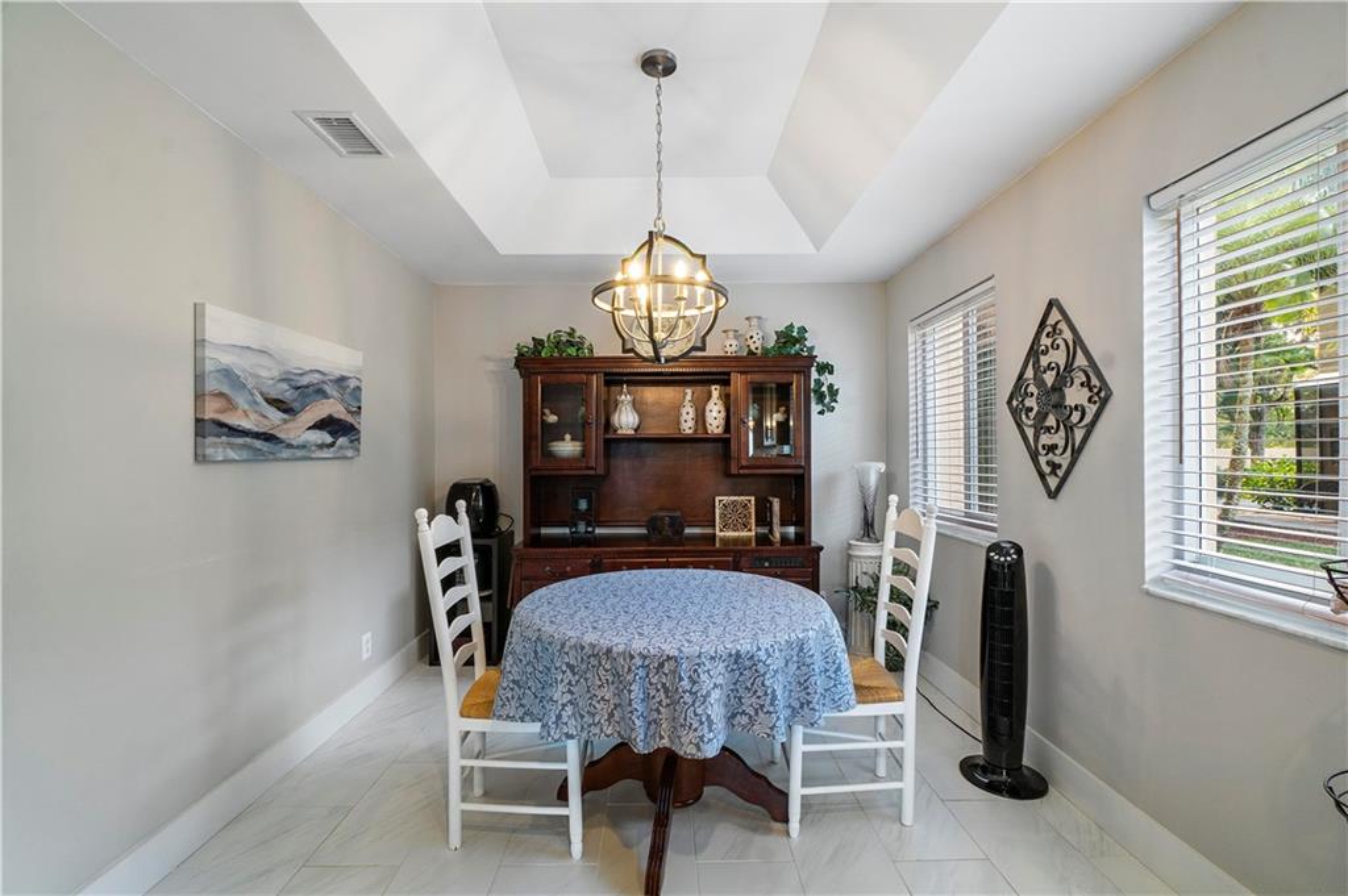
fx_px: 561
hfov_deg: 100.4
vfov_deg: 77.2
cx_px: 674
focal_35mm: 15
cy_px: 448
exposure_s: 1/2
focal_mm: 10
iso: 160
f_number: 11
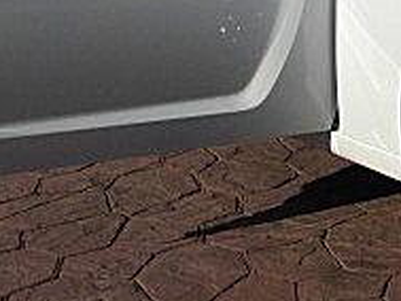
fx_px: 1414
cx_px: 437
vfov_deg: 12.0
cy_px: -21
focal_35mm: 122
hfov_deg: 15.7
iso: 50
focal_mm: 6.3
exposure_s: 1/250
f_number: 7.9
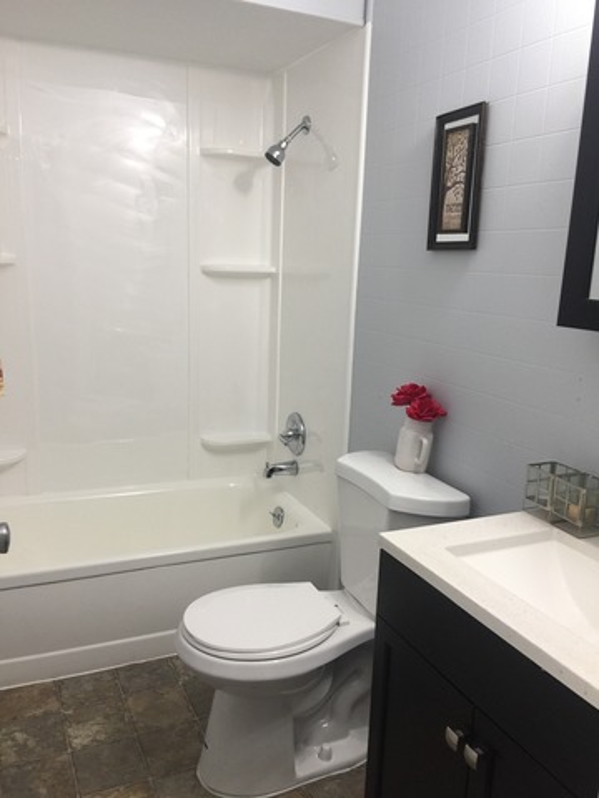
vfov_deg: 61.7
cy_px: 399
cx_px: 300
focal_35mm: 29
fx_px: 669
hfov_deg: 48.2
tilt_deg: -12.1
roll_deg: -1.6
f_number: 2.2
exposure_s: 1/30
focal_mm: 4.15
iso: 32
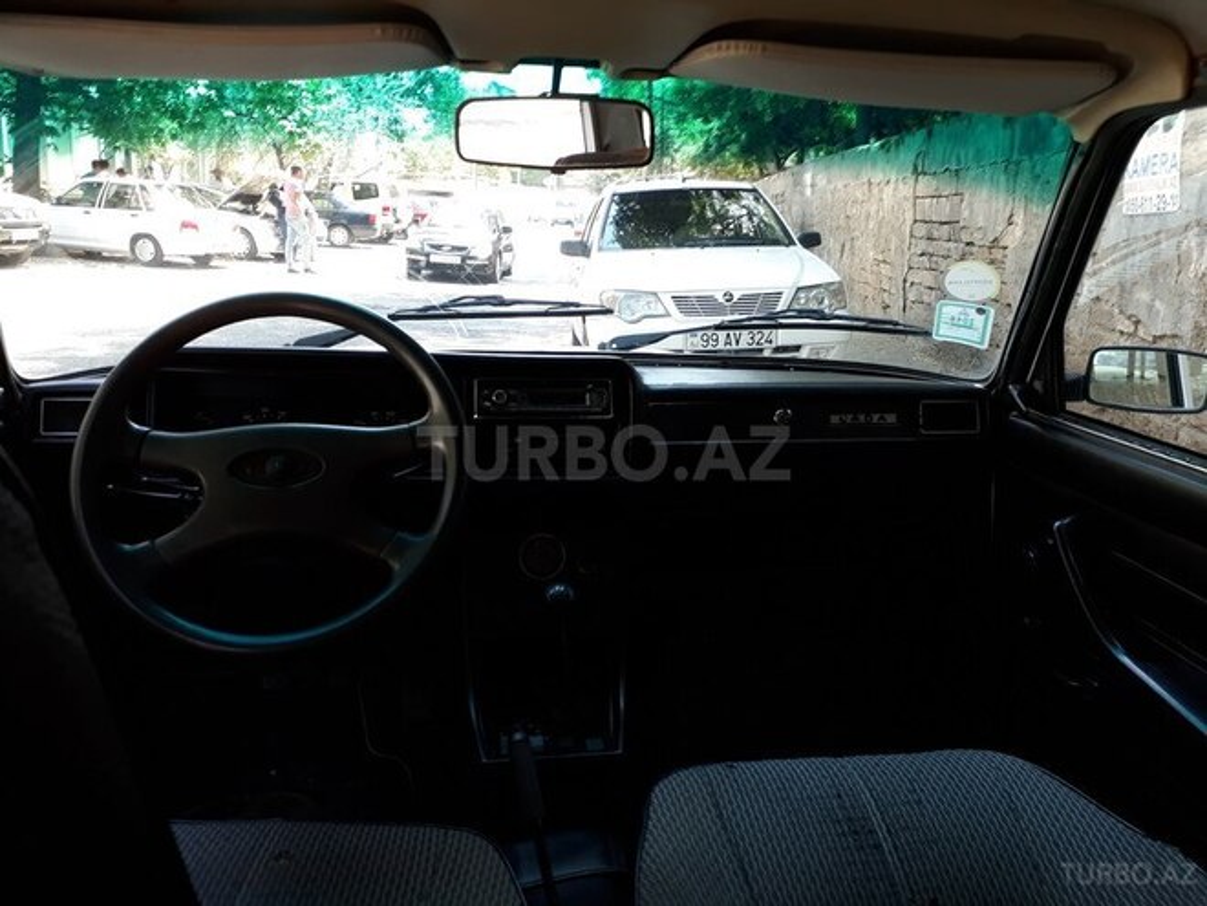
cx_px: 604
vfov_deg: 51.4
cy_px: 453
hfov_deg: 65.3
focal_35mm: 27
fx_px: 941
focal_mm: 3.6
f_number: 1.9
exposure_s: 1/50
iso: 40
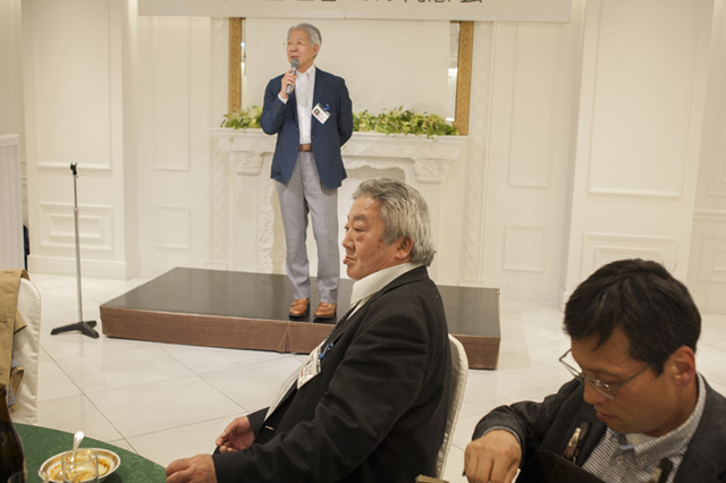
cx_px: 363
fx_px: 705
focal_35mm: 35
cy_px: 242
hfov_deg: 54.5
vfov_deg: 37.8
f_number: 5.6
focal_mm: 35
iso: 400
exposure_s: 1/100
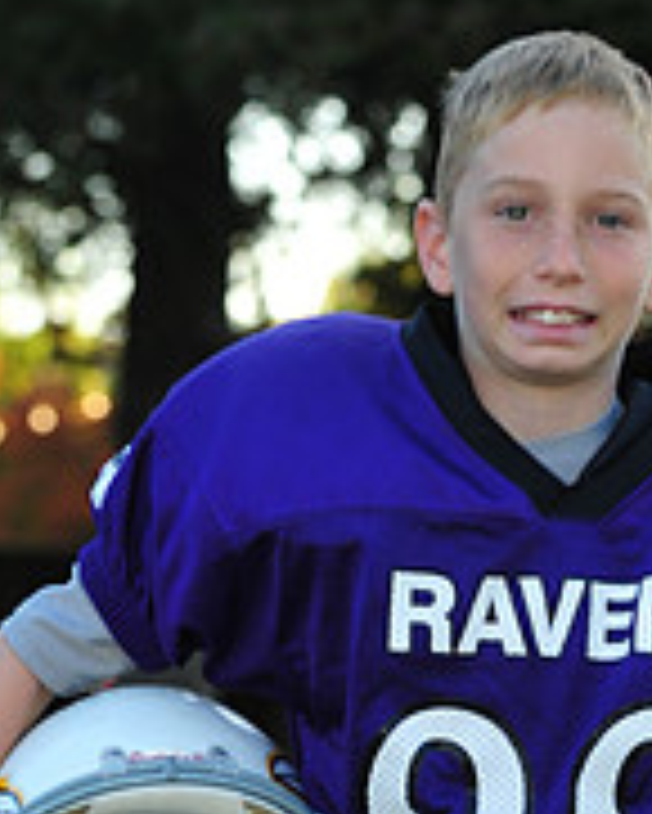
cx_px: 459
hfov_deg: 5.4
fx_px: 6869
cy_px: 1079
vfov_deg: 6.7
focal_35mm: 285
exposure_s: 1/125
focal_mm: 95
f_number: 4.5
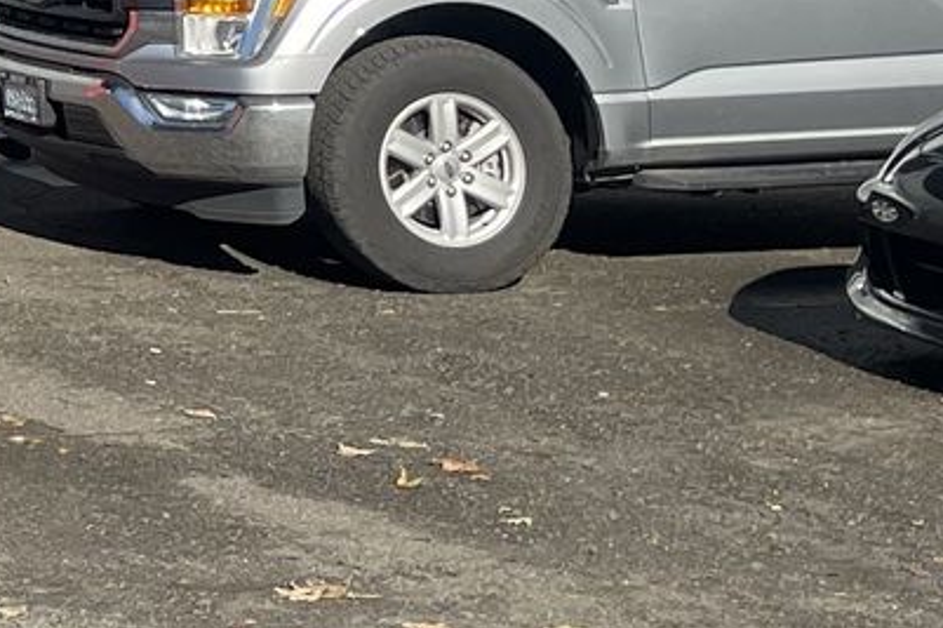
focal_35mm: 135
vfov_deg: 9.6
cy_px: -576
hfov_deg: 12.9
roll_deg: +0.7
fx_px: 3535
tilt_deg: +5.6
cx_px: -1028
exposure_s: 1/2681
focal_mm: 4.2
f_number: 1.6
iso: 32
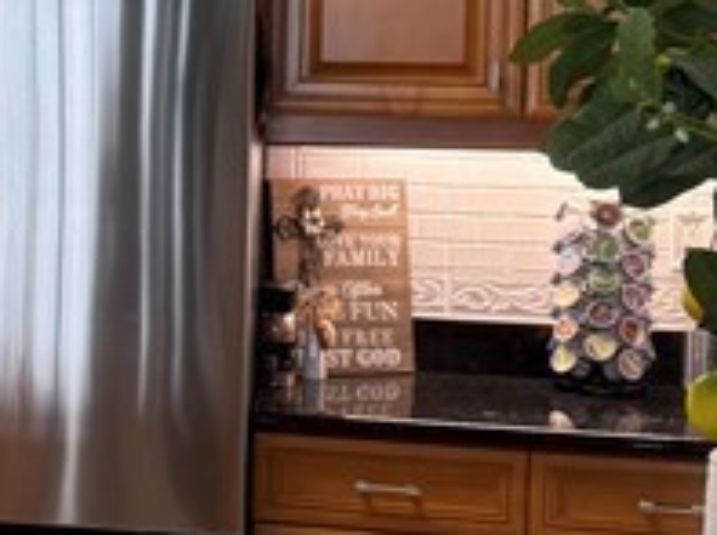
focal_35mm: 125
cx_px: -590
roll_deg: -0.5
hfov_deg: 14.0
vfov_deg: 11.8
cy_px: 113
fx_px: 2584
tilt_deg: -2.6
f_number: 1.78
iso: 200
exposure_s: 1/120
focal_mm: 6.76
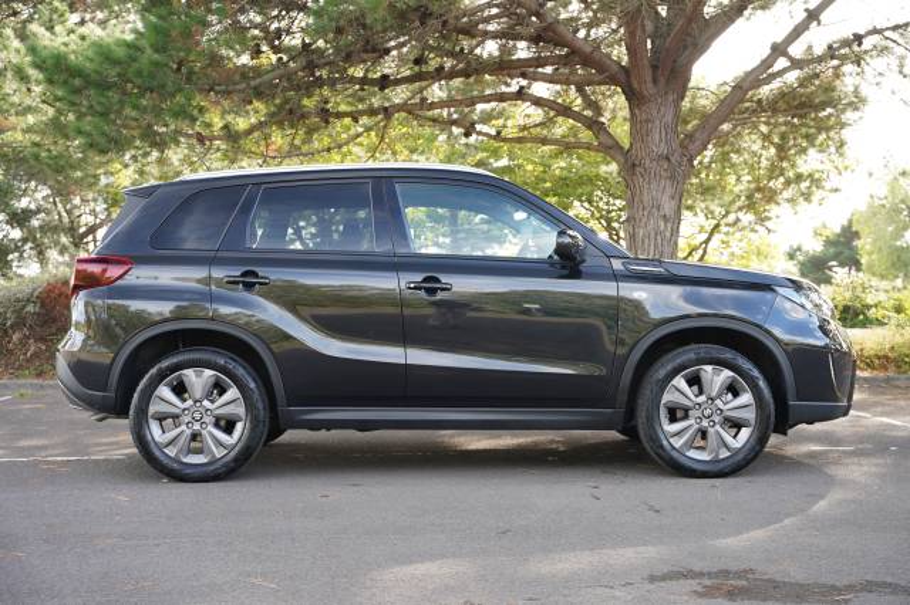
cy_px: 302
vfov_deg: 28.5
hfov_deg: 41.8
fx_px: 1192
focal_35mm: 47
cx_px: 455
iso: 500
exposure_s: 1/160
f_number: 4
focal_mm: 47.2
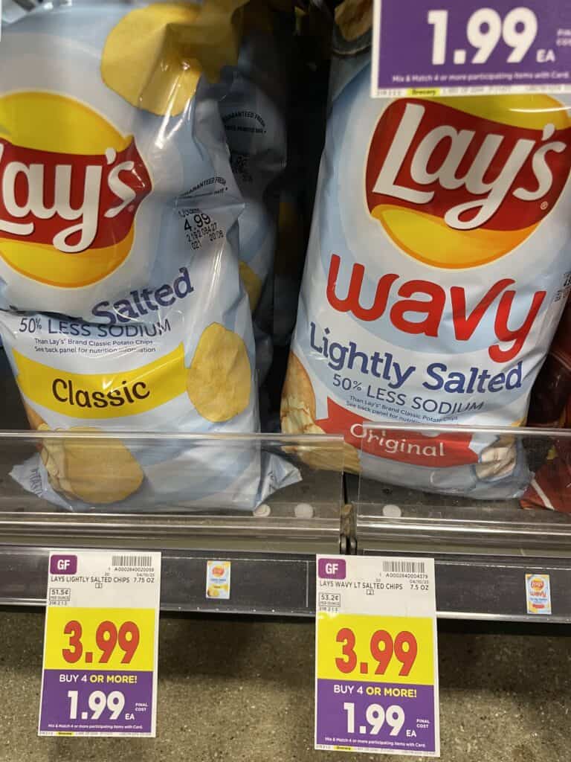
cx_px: 286
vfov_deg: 67.3
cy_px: 381
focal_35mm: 26
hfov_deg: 53.1
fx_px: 572
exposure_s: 1/60
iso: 160
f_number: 1.6
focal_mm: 4.2
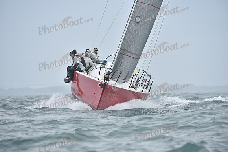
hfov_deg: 6.1
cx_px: 114
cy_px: 76
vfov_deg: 4.0
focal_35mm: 340
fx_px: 2154
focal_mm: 340
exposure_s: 1/1000
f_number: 5.6
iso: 320
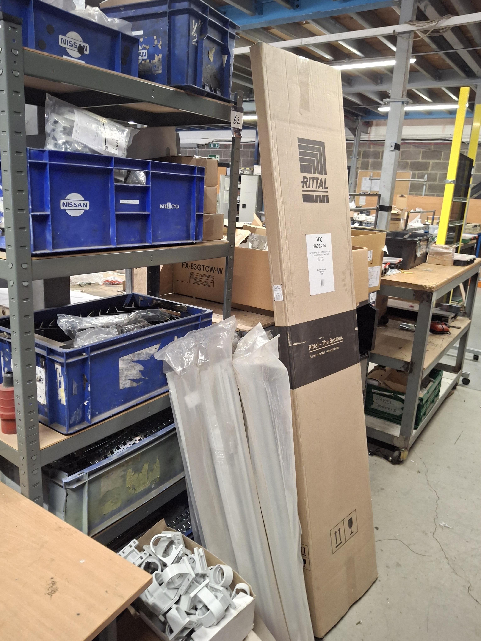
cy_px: 320
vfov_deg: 69.4
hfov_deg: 54.9
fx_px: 463
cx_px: 240
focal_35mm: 25
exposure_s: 1/50
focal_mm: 4.69
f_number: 1.8
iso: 200
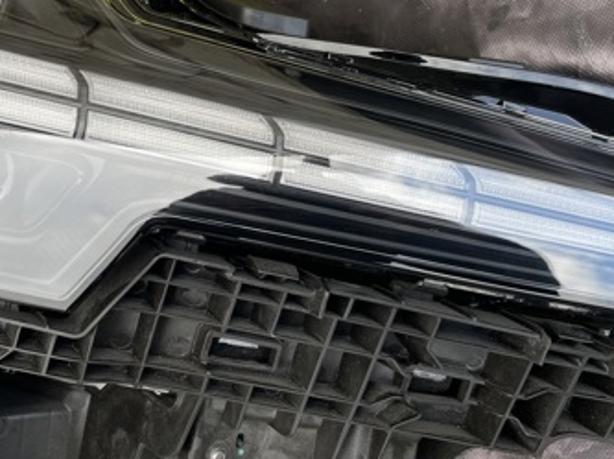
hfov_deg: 38.2
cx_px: 280
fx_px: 886
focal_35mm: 50
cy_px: 156
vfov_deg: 28.9
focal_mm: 4.2
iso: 32
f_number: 1.6
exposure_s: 1/344
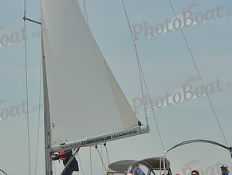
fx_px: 899
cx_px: 91
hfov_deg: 14.7
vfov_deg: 11.0
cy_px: 147
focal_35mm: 134
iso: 200
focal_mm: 70
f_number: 8
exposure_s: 1/1250
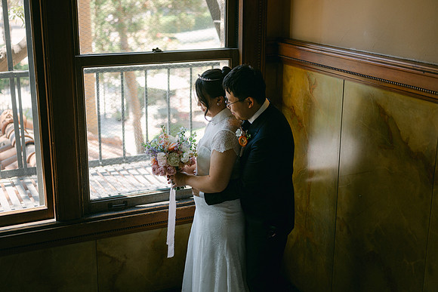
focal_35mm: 50
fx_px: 608
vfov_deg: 27.0
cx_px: 219
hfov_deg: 39.6
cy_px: 146
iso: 80
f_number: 1.8
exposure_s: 1/160
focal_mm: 50
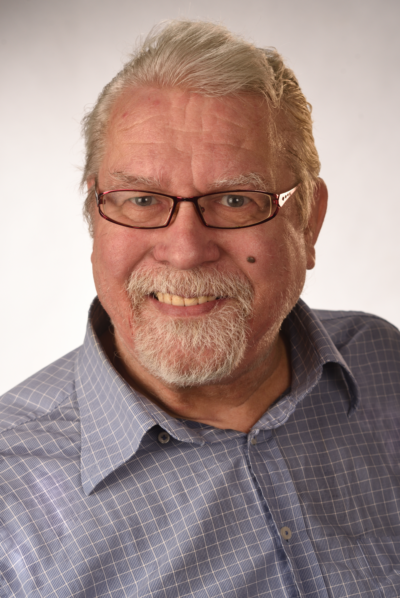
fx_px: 2248
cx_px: 200
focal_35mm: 135
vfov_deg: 15.2
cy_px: 299
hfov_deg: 10.2
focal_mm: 135
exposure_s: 1/160
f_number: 9
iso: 160
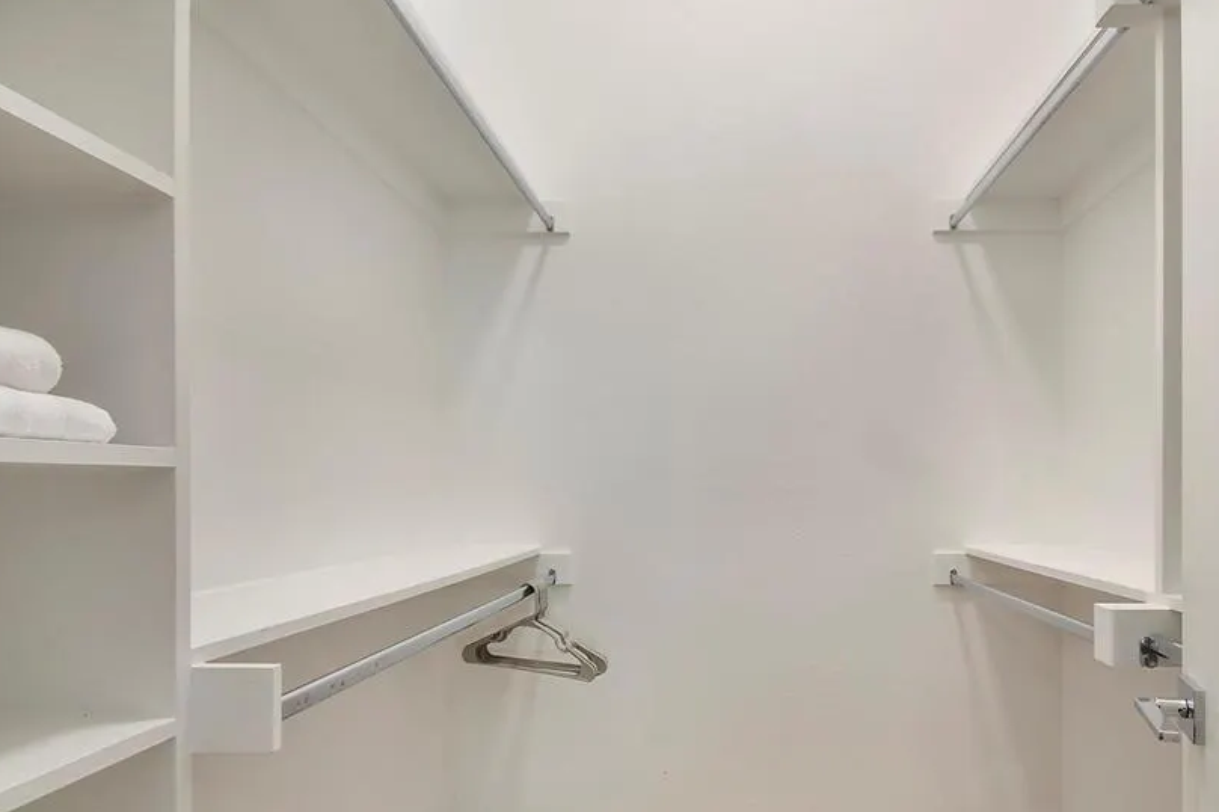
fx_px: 643
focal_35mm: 19
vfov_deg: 63.9
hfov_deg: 86.0
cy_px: 488
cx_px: 720
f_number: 11
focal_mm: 10
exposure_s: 1/3
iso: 100
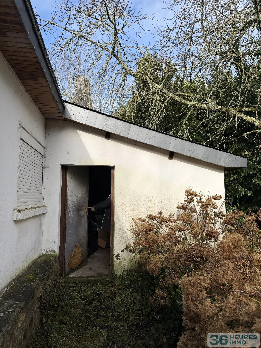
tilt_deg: +7.4
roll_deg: +0.4
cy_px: 174
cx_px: 130
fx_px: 241
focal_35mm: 24
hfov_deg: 56.8
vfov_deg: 71.6
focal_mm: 6.76
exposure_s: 1/2169
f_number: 1.78
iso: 80
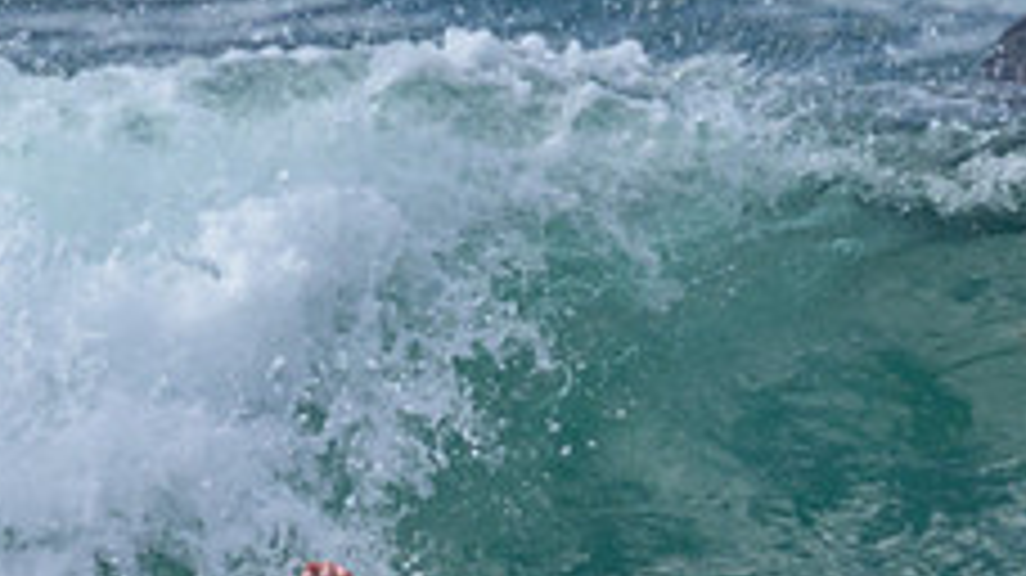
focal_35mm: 2789
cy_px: 438
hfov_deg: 0.8
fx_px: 75840
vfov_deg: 0.4
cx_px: 744
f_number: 11
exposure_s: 1/1000
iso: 1600
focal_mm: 800
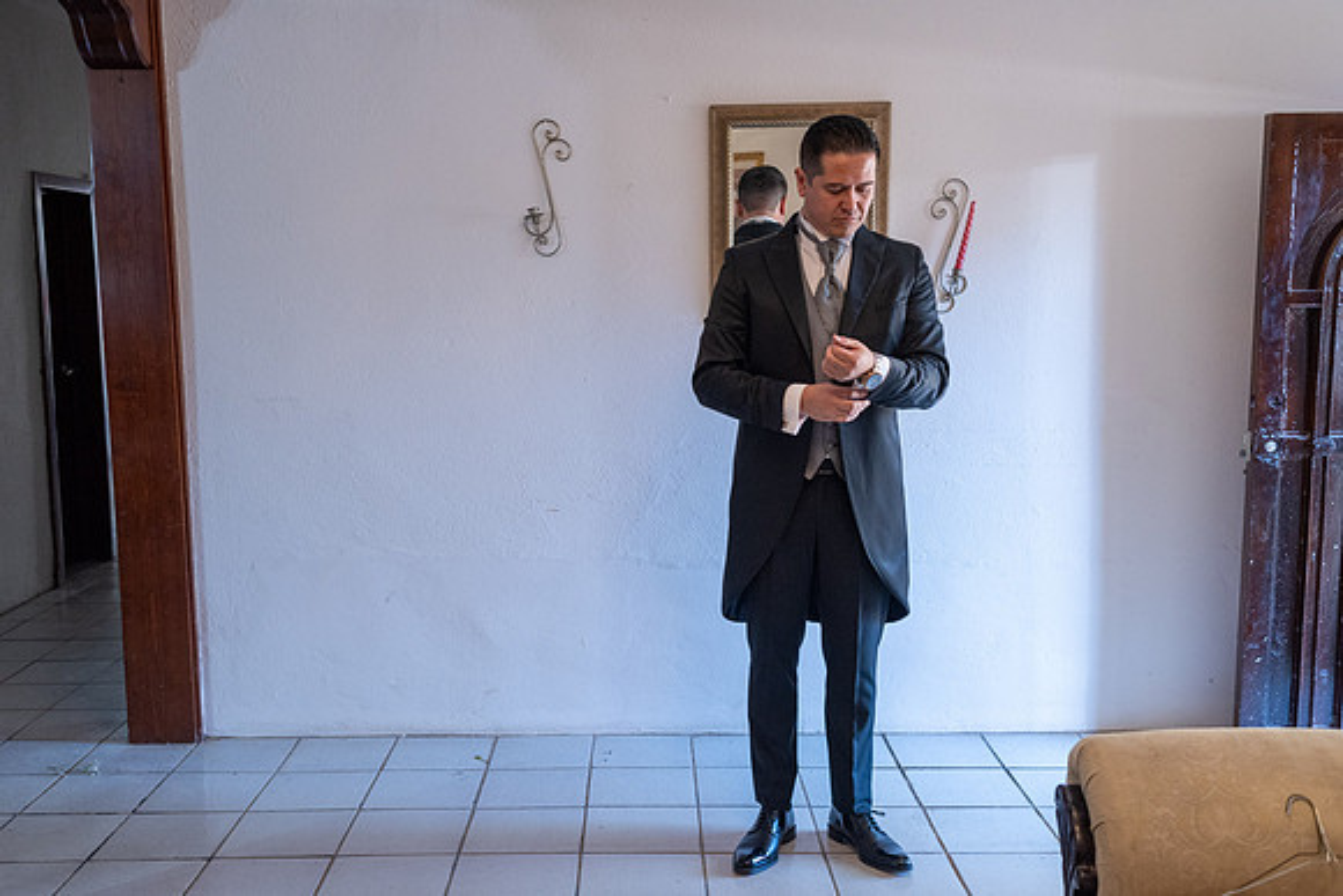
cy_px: 463
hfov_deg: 52.9
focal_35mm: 36
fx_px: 1349
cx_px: 649
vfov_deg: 36.7
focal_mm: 35
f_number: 4.5
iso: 1600
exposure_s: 1/160
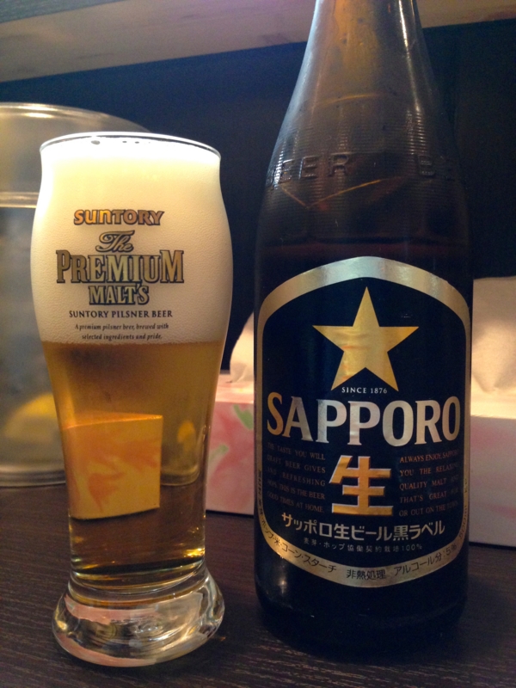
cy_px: 344
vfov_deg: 55.4
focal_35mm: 33
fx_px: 656
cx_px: 258
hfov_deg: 42.9
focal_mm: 4.12
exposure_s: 1/20
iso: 250
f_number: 2.4
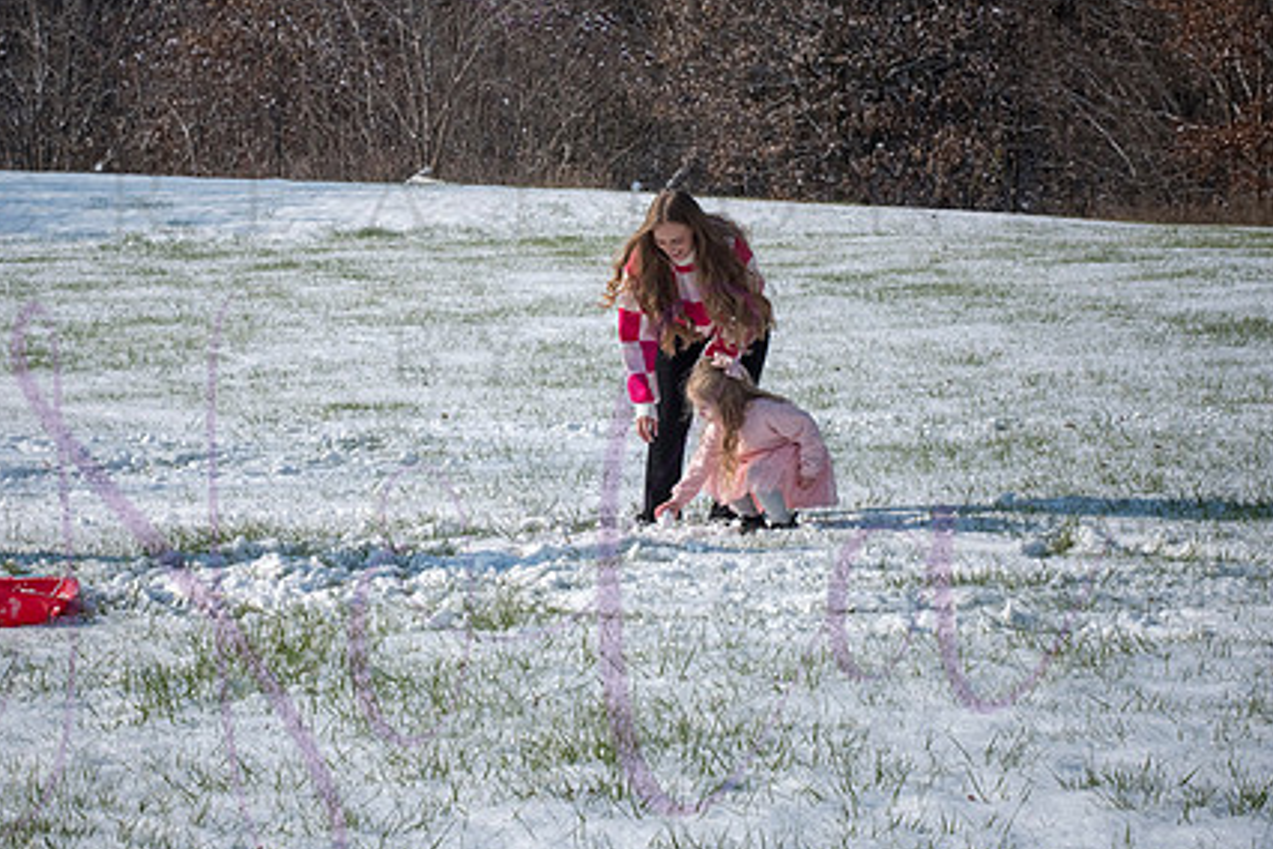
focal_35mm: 109
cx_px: 514
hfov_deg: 18.7
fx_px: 3854
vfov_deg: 12.6
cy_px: 345
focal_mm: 80
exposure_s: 1/1000
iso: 640
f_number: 14
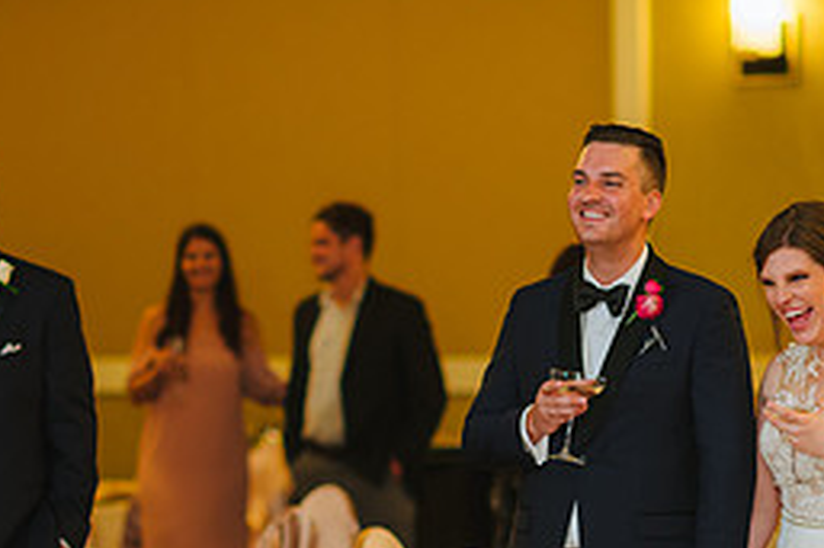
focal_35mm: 192
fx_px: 4392
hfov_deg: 10.7
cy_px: 505
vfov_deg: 7.1
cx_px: 343
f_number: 2
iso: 400
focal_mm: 85
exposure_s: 1/100
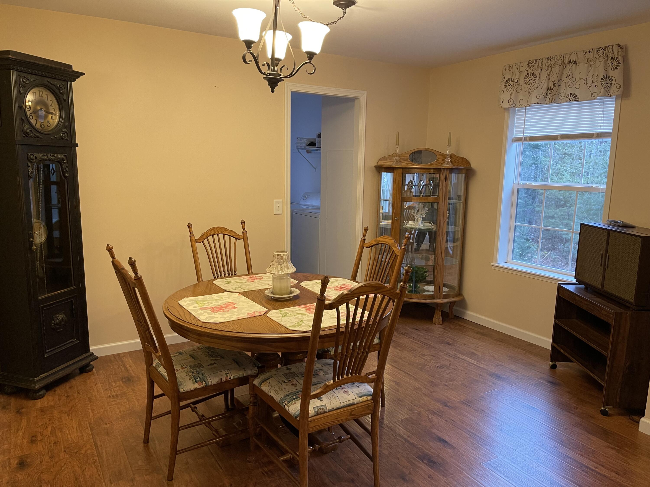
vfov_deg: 54.9
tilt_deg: -10.6
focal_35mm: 25
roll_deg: -0.9
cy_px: 244
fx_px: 469
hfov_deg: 69.4
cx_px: 325
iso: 320
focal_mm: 5.1
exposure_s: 1/60
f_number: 1.6
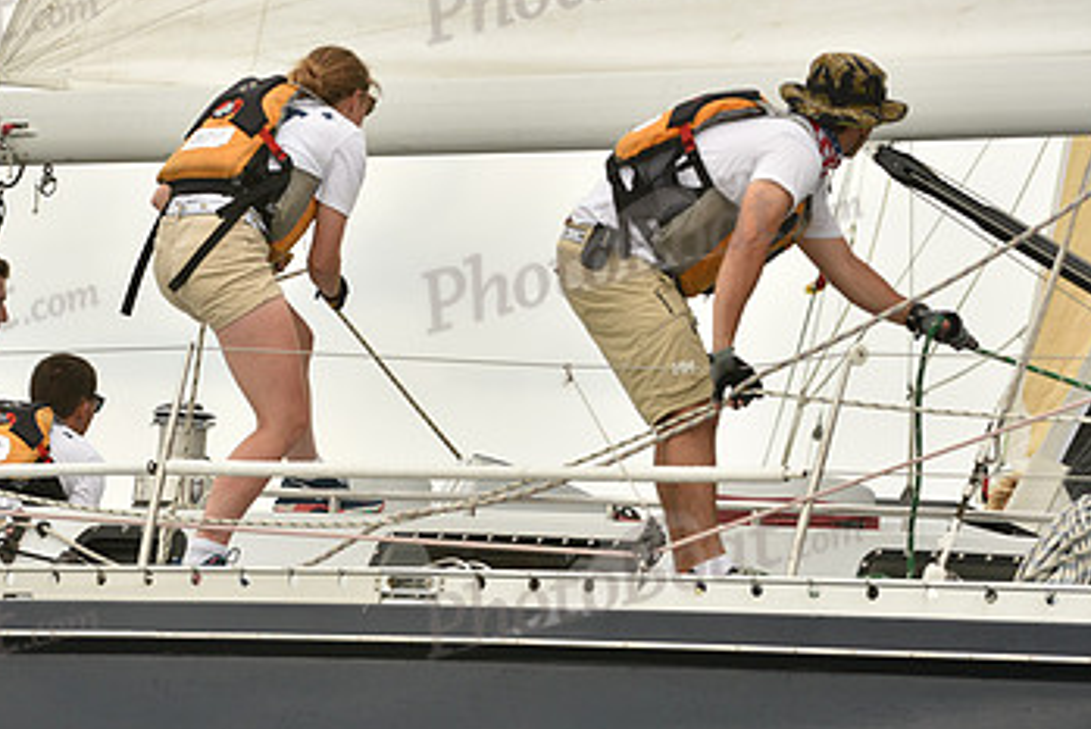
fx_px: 10065
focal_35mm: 332
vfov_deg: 4.1
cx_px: 263
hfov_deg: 6.2
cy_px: 458
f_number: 6.3
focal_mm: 200
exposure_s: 1/800
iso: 400
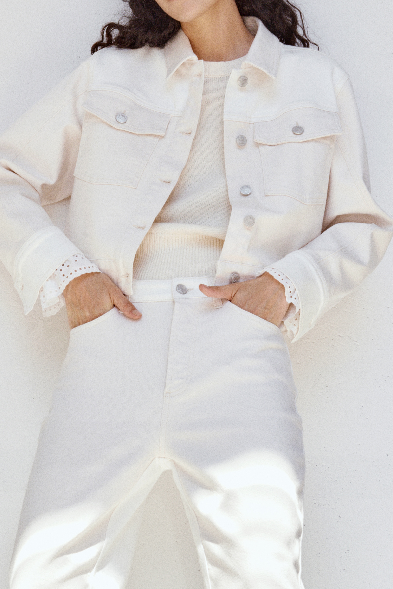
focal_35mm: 60
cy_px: 483
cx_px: 169
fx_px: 983
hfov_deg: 22.6
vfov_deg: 32.4
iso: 400
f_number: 14
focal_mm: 35
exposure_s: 1/160
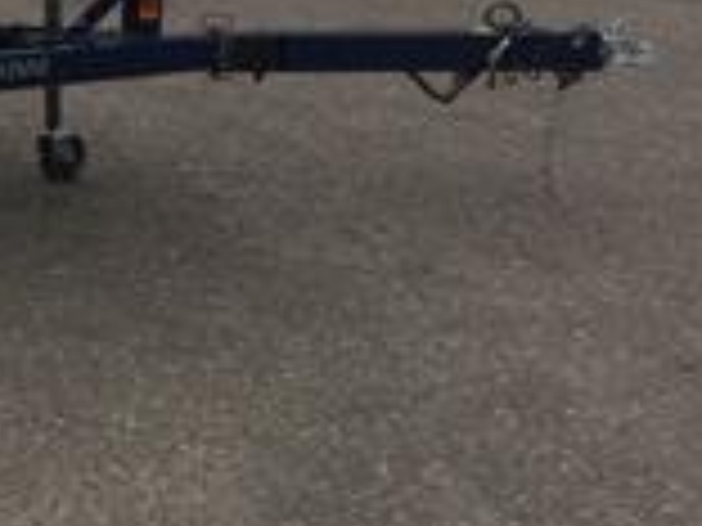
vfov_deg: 12.2
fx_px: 2413
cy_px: -54
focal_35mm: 119
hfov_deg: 14.3
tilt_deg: -7.0
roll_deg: -0.2
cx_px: -621
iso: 32
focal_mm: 4.15
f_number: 2.2
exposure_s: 1/1520
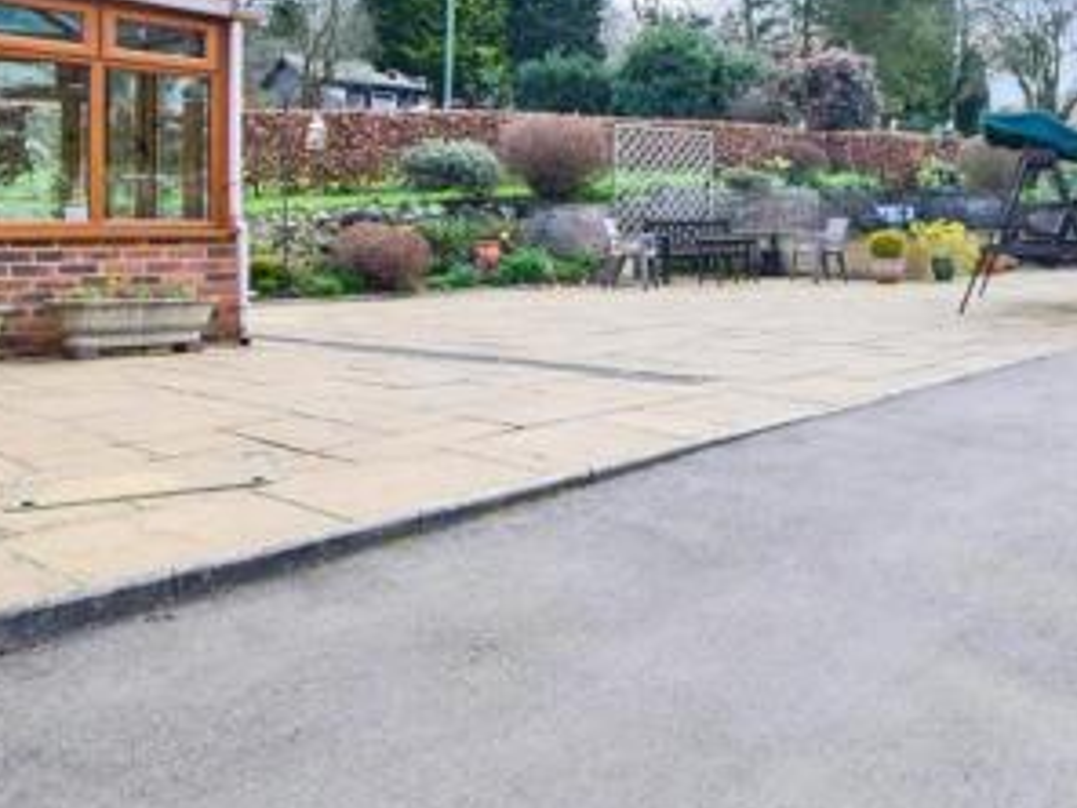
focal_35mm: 32
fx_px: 996
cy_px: 224
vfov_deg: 43.1
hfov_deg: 51.3
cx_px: 935
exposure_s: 1/200
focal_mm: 10
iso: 400
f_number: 7.1
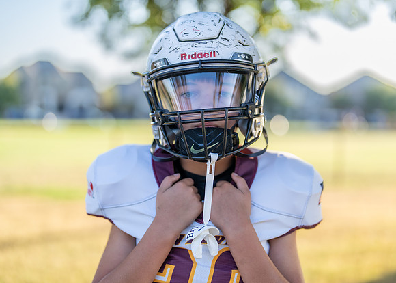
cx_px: 215
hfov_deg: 36.2
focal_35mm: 54
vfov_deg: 26.2
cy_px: 141
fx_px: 606
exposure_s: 1/1250
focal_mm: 50
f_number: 1.2
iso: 100
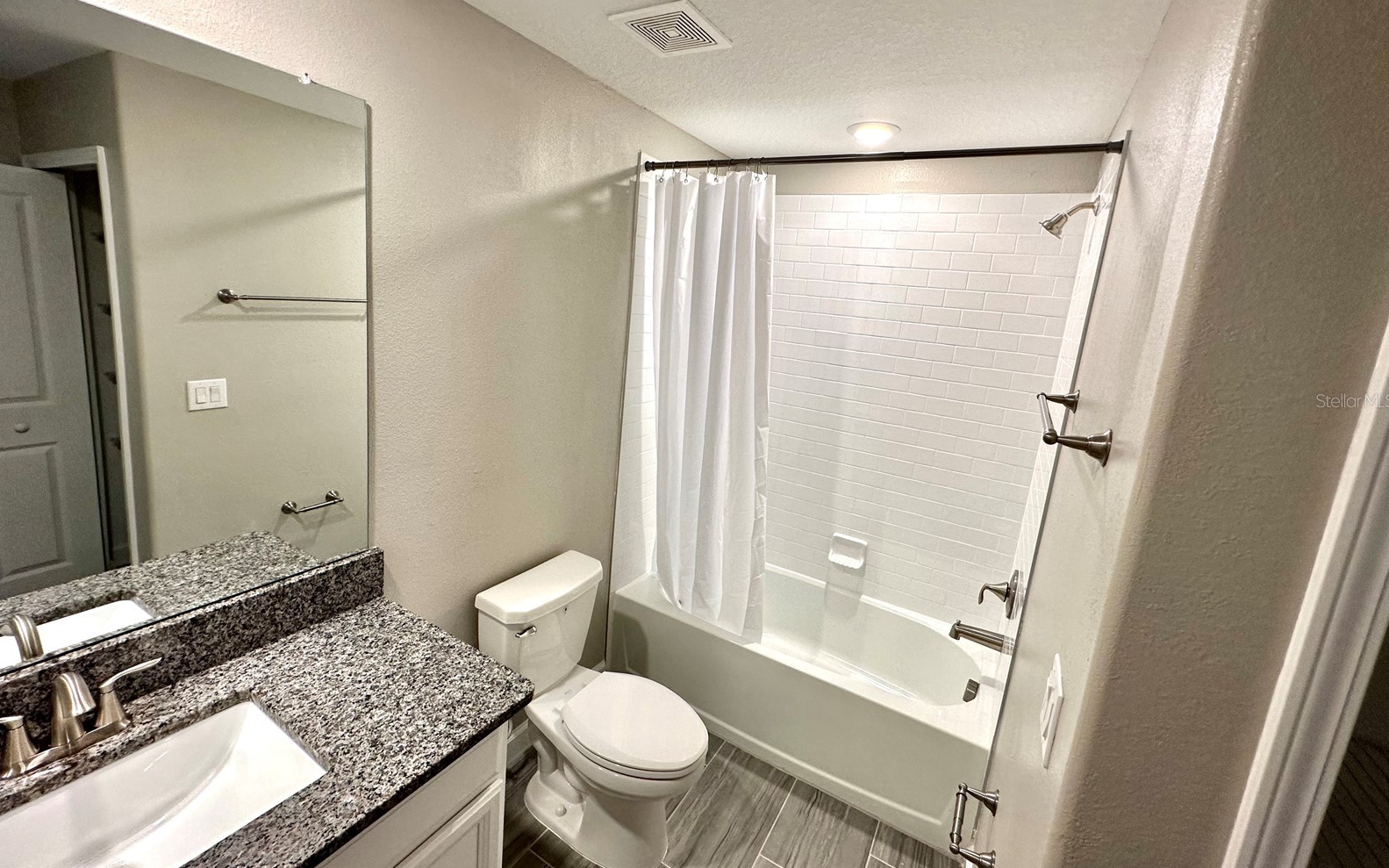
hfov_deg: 101.5
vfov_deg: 74.7
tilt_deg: -11.1
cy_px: 400
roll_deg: -5.3
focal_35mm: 15
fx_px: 568
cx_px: 697
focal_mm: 2.22
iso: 160
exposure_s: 1/120
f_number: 2.2
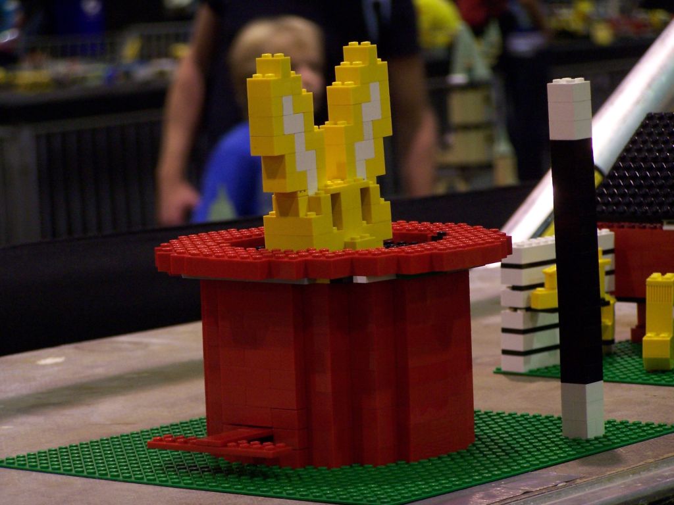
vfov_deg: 8.8
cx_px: 337
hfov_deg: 11.7
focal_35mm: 169
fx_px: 3291
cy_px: 252
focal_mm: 28
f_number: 3.2
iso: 140
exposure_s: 1/10
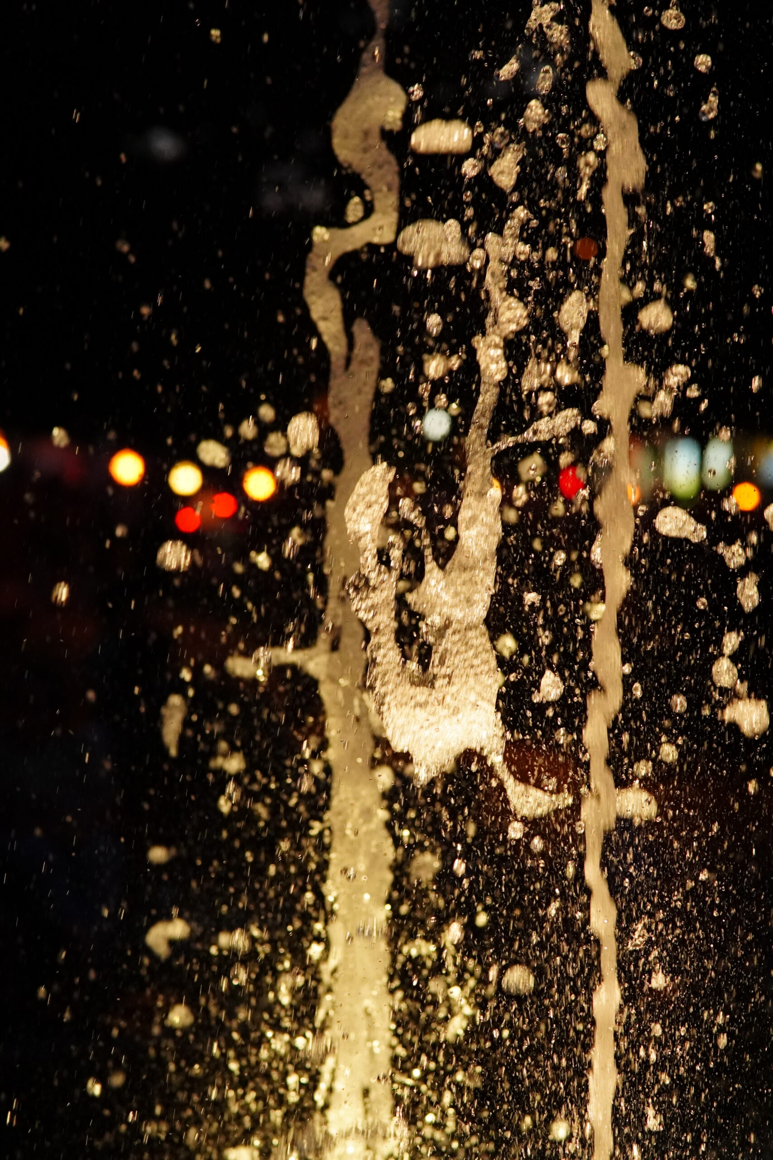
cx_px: 386
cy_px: 580
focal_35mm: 128
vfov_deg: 16.1
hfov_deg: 10.8
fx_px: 4106
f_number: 4
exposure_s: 1/640
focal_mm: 85
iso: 3200
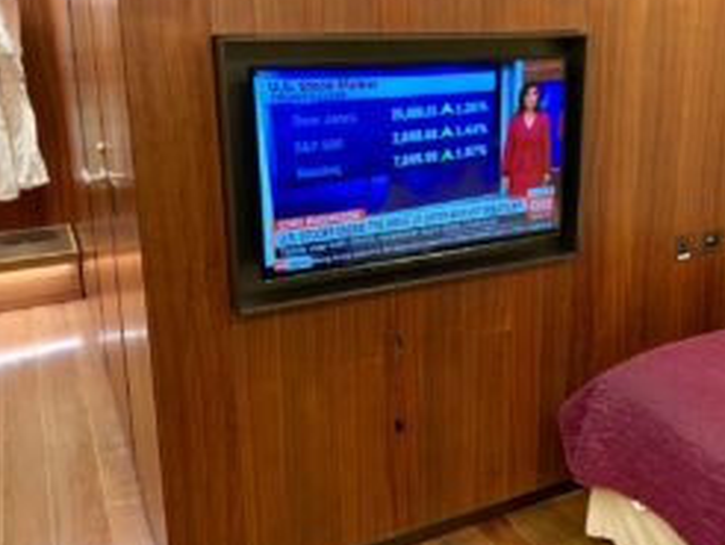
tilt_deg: -12.3
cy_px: 209
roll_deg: -0.9
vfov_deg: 37.6
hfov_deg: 48.5
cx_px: 454
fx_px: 797
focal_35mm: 38
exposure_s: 1/33
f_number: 1.8
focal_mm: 4.25
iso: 400
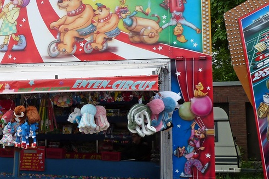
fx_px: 396
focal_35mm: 53
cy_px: 86
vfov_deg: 25.5
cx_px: 44
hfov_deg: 36.0
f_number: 5
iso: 100
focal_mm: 4.5
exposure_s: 1/250
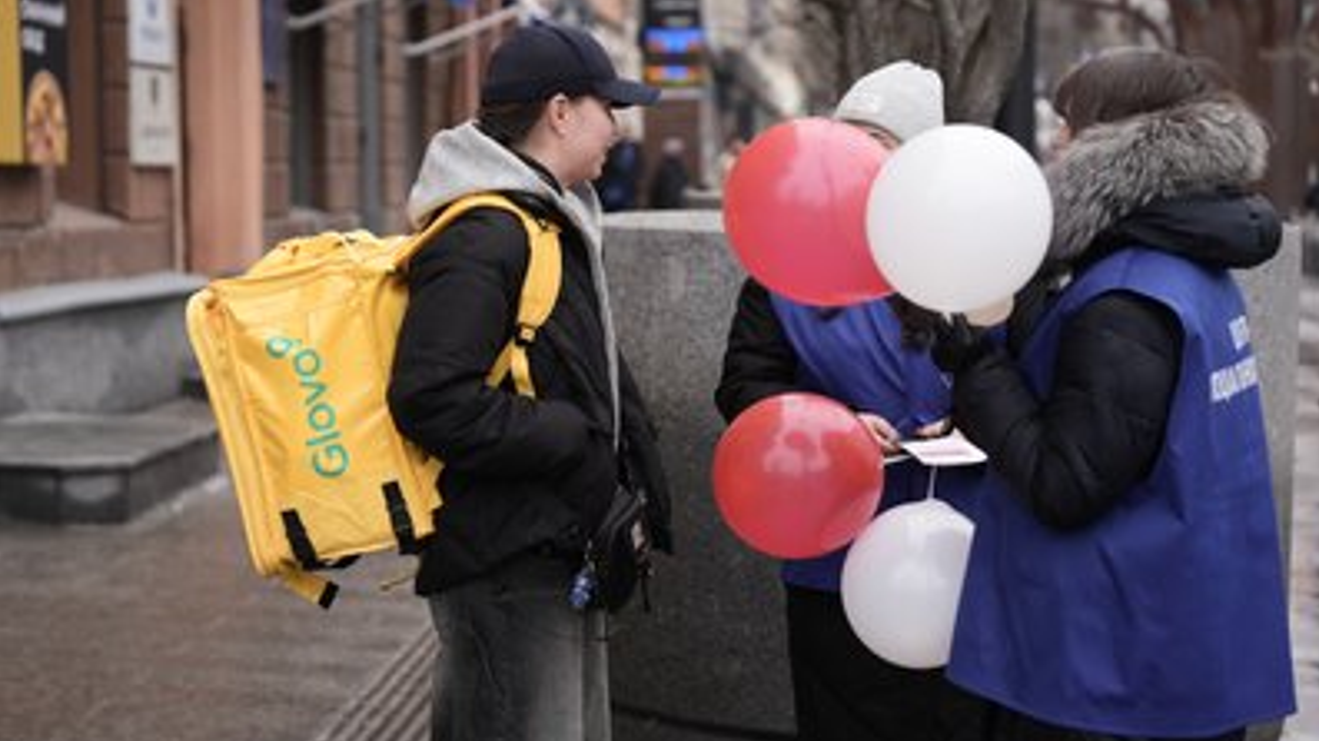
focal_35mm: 74
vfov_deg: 16.3
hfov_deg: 28.6
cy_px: 357
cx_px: 661
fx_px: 2587
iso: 250
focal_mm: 70
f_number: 2.8
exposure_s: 1/800
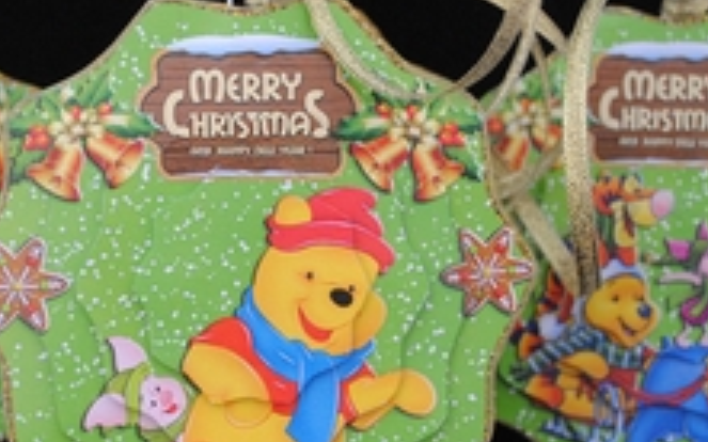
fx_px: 2045
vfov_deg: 12.3
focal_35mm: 106
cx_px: 263
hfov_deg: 19.6
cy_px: 191
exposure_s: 1/30
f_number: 5
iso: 800
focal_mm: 34
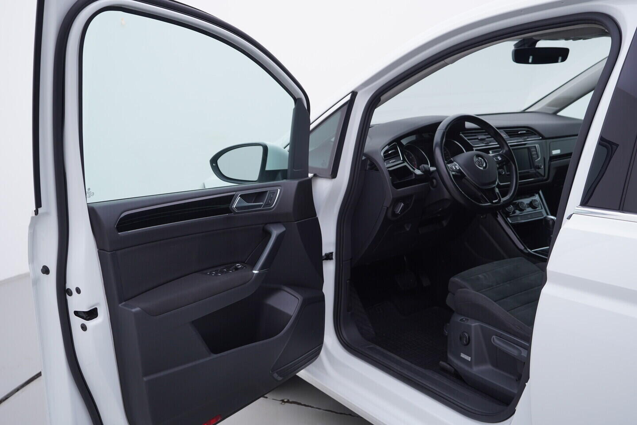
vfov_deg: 36.9
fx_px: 637
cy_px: 212
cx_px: 318
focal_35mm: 36
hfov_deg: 53.1
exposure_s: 1/60
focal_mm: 24
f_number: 3.5
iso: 125
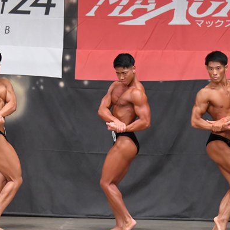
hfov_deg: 6.2
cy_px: 132
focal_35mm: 284
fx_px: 2135
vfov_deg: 6.2
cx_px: 66
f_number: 5.6
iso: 6400
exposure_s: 1/400
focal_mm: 112
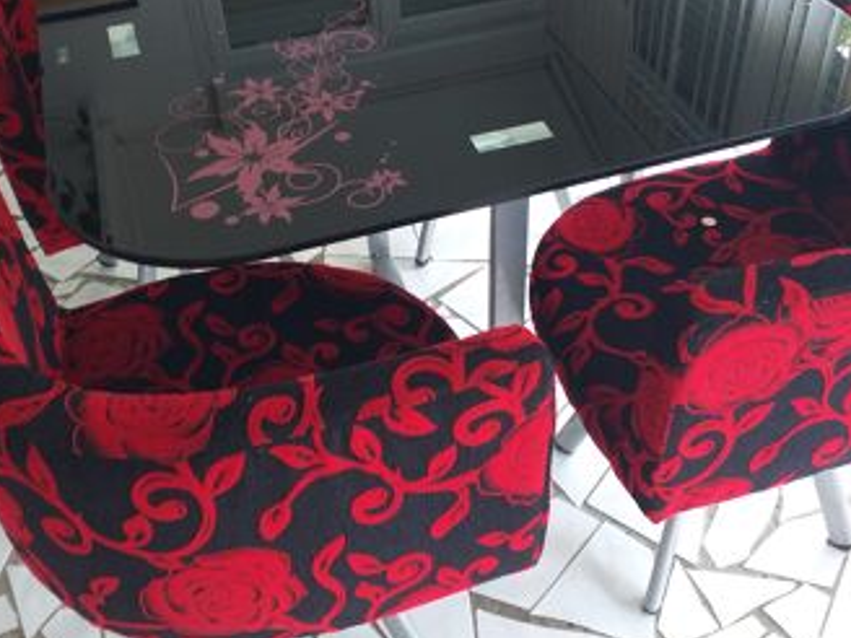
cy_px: 249
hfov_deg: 49.0
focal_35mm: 38
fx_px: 934
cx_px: 438
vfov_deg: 37.5
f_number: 1.9
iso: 160
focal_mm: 3.6
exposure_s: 1/25
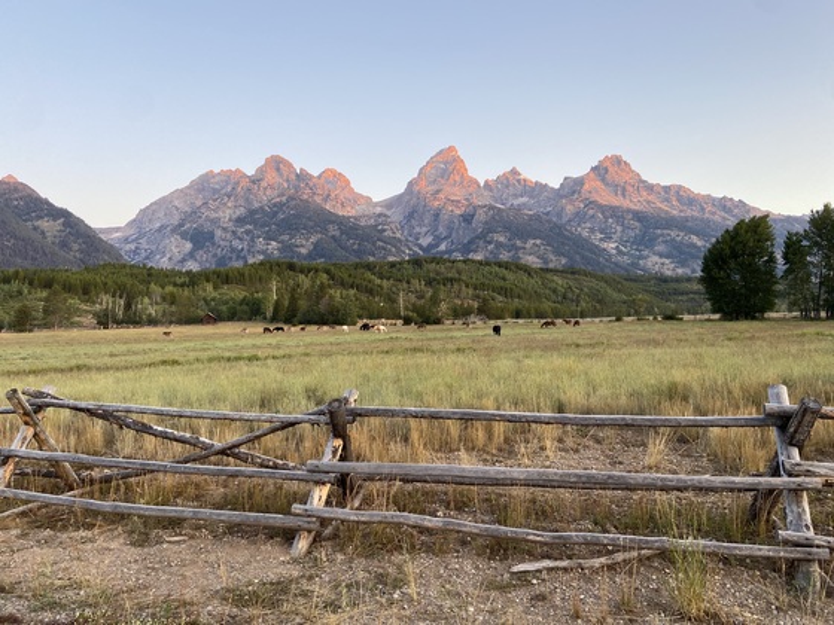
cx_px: 417
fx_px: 626
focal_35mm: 26
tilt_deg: +1.2
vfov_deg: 53.1
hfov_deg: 67.3
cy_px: 312
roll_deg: +1.1
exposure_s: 1/121
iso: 64
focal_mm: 4.25
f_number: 1.8
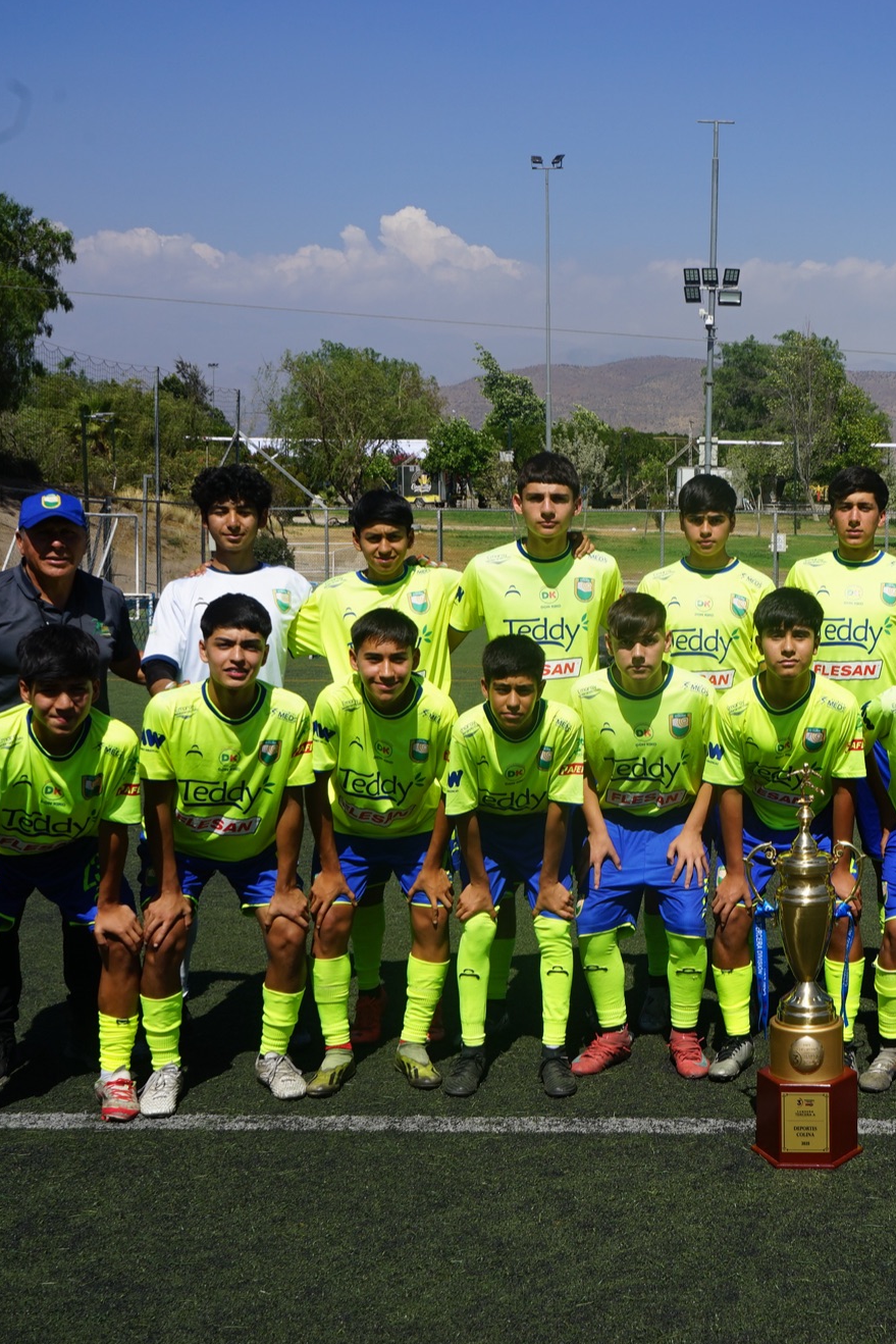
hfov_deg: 27.7
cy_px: 674
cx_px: 785
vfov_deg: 41.9
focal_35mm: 47
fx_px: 1754
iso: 100
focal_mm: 31
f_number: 14
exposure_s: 1/160
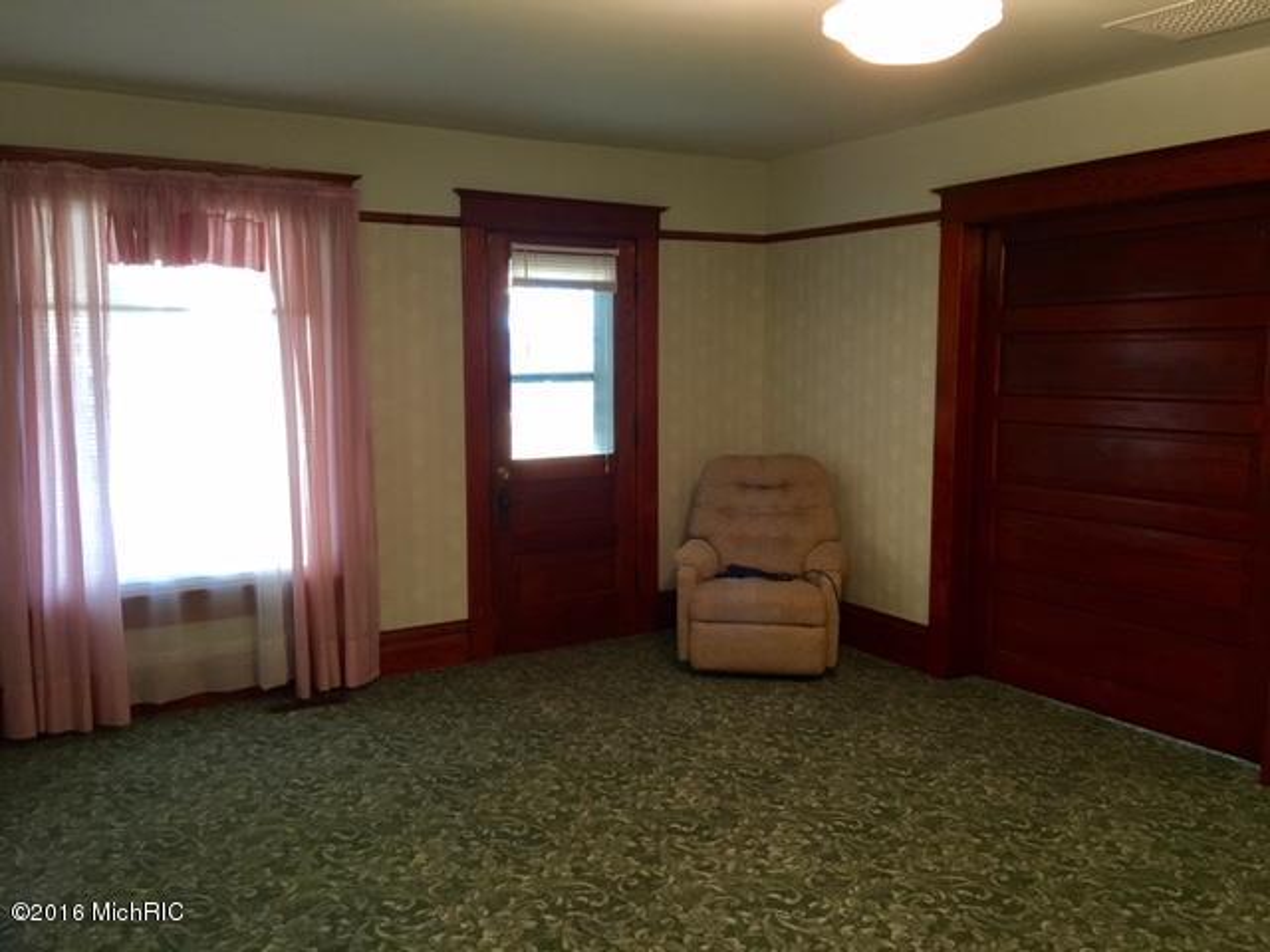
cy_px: 476
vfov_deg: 48.2
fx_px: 1064
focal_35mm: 29
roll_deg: +0.2
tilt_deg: -5.8
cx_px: 635
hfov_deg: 61.7
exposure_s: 1/30
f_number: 2.2
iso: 160
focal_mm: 4.15
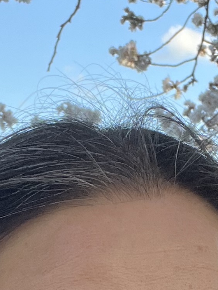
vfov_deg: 15.1
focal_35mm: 124
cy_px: 386
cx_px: 184
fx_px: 1042
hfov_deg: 11.9
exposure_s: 1/121
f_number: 2.2
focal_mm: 2.71
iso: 64
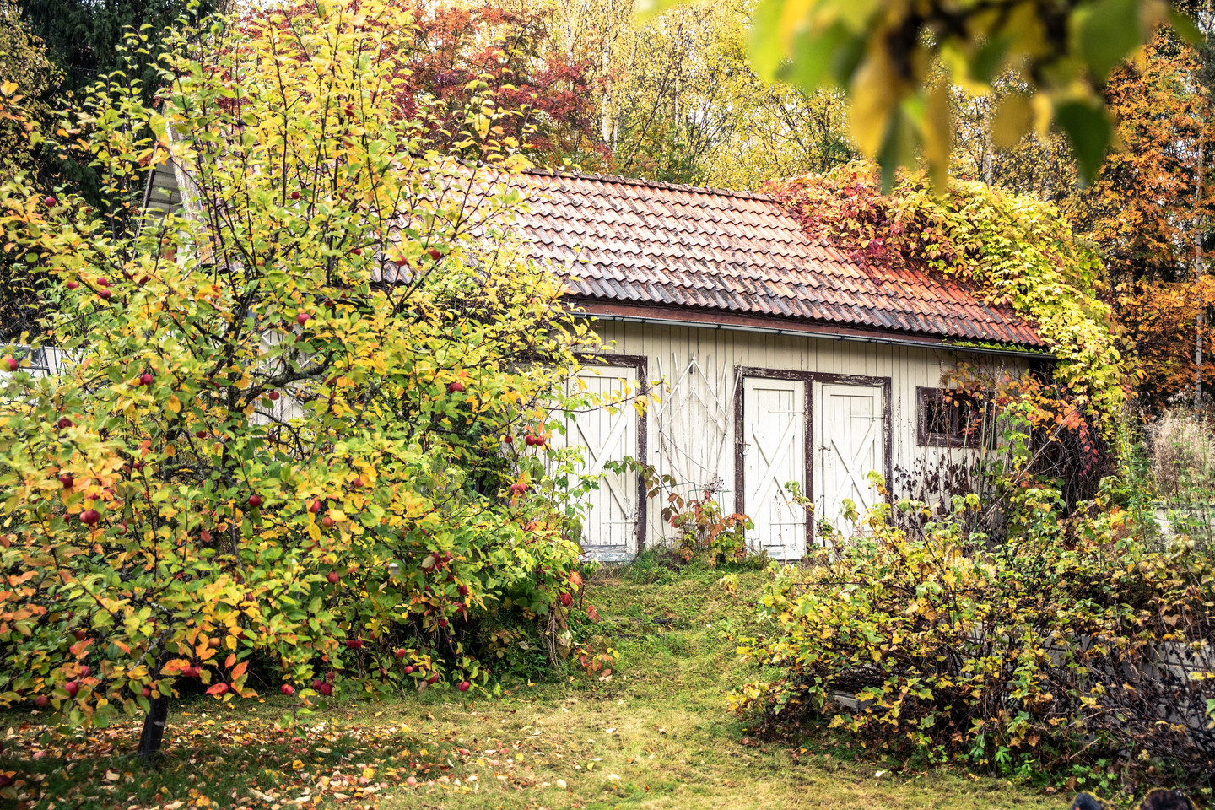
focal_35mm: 44
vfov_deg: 30.3
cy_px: 405
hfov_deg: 44.2
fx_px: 1495
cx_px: 608
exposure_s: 1/125
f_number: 2.8
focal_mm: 44.3
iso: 500
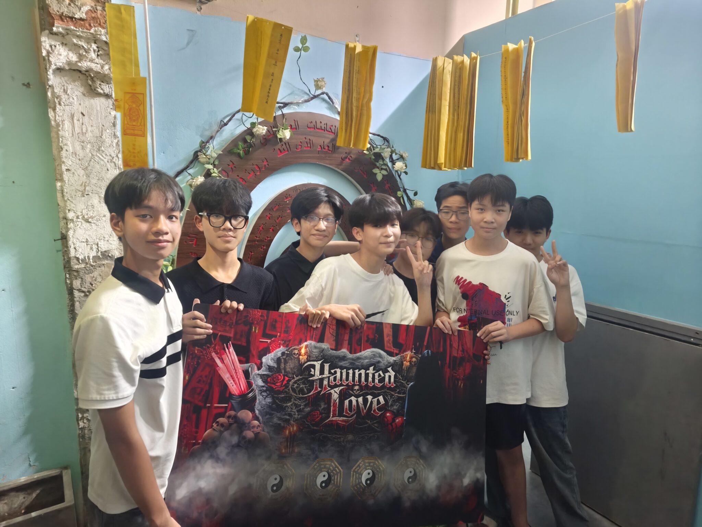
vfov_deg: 58.9
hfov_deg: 73.9
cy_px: 264
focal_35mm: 23
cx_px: 351
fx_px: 466
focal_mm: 5.35
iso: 5000
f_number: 1.7
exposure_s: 1/10.9
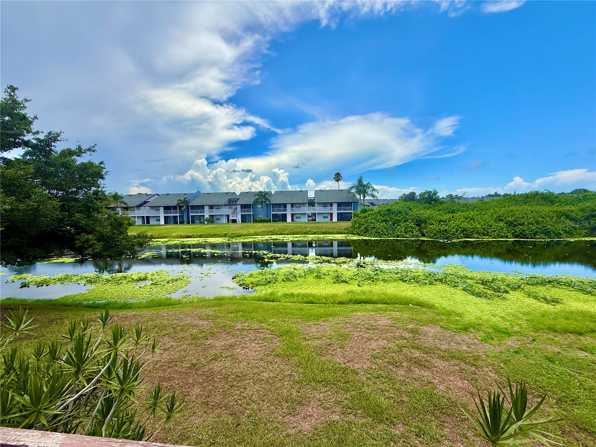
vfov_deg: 85.7
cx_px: 298
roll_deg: +1.1
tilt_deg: -2.9
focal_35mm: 14
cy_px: 224
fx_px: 241
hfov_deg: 102.1
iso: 50
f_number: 2.2
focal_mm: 2.22
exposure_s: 1/2410
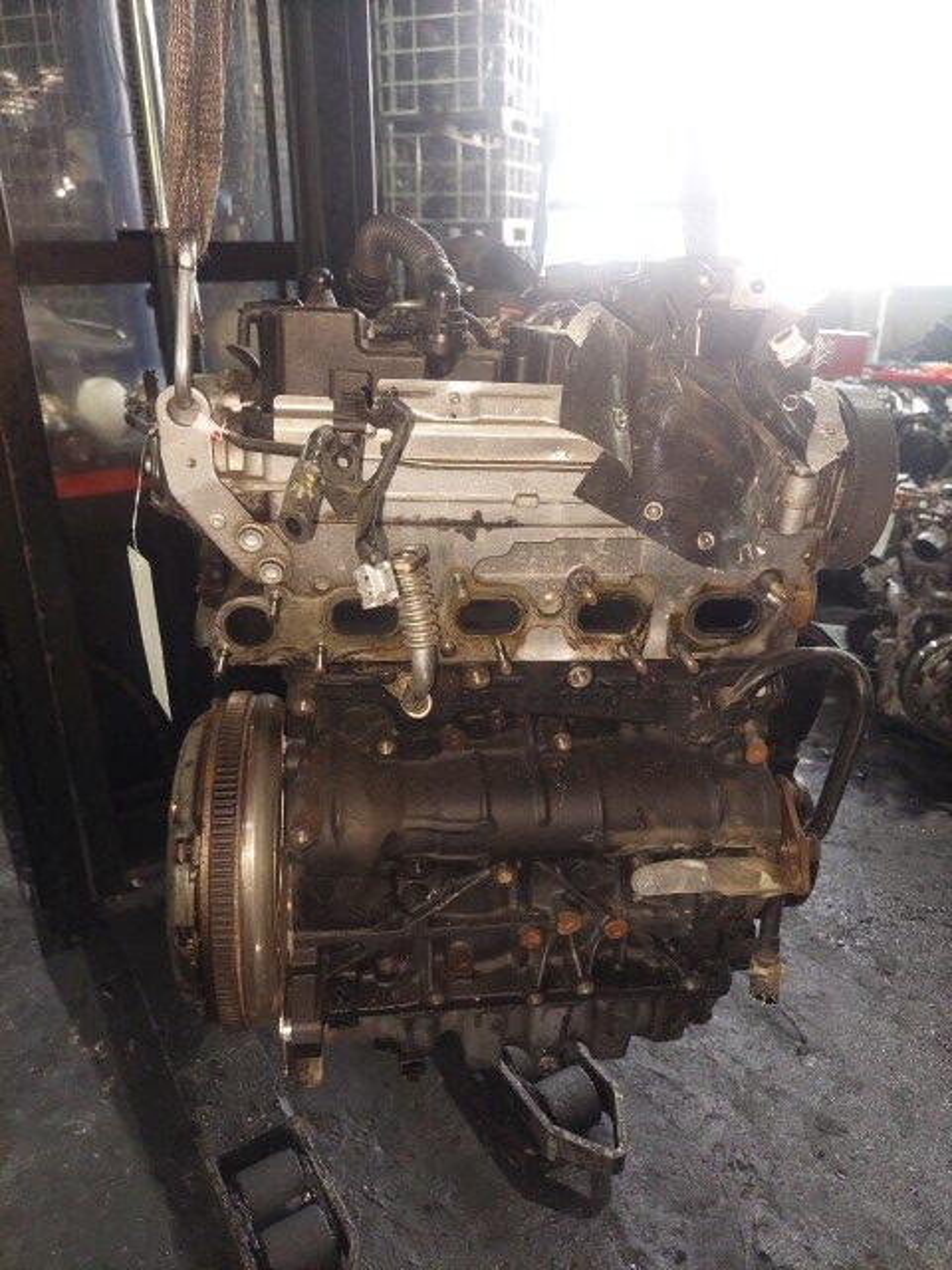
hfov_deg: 54.9
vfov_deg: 69.4
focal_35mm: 25
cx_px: 476
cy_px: 635
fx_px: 917
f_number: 1.8
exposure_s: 1/50
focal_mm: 5.23
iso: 250
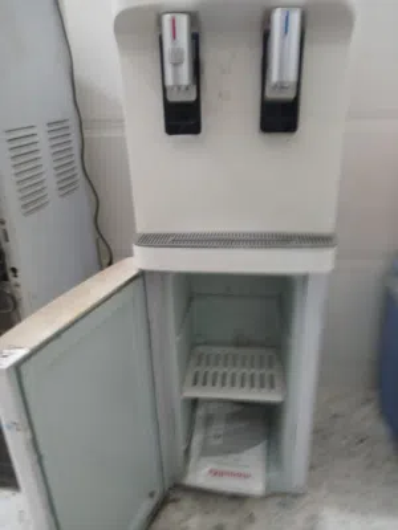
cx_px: 199
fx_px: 399
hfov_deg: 53.1
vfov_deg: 67.3
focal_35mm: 26
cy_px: 265
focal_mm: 3.98
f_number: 1.8
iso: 500
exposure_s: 1/20
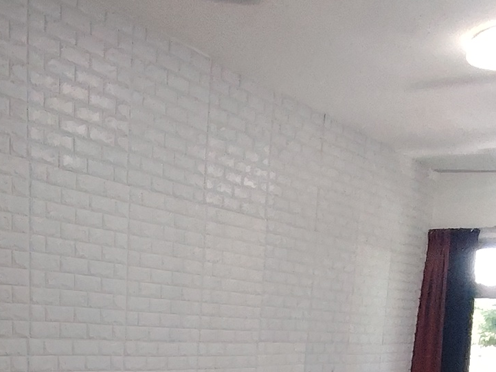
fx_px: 874
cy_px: 512
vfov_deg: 21.3
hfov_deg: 31.4
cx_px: 158
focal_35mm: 61
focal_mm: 1.43
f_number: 2.2
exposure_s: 1/50
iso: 370
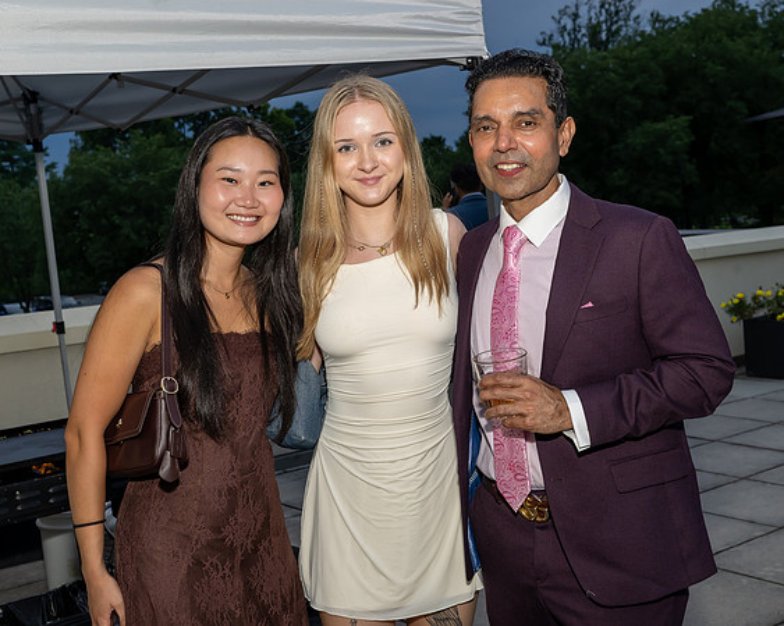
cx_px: 360
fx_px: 1104
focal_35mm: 48
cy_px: 295
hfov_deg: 39.1
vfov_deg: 31.7
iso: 800
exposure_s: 1/250
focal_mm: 40
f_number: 8
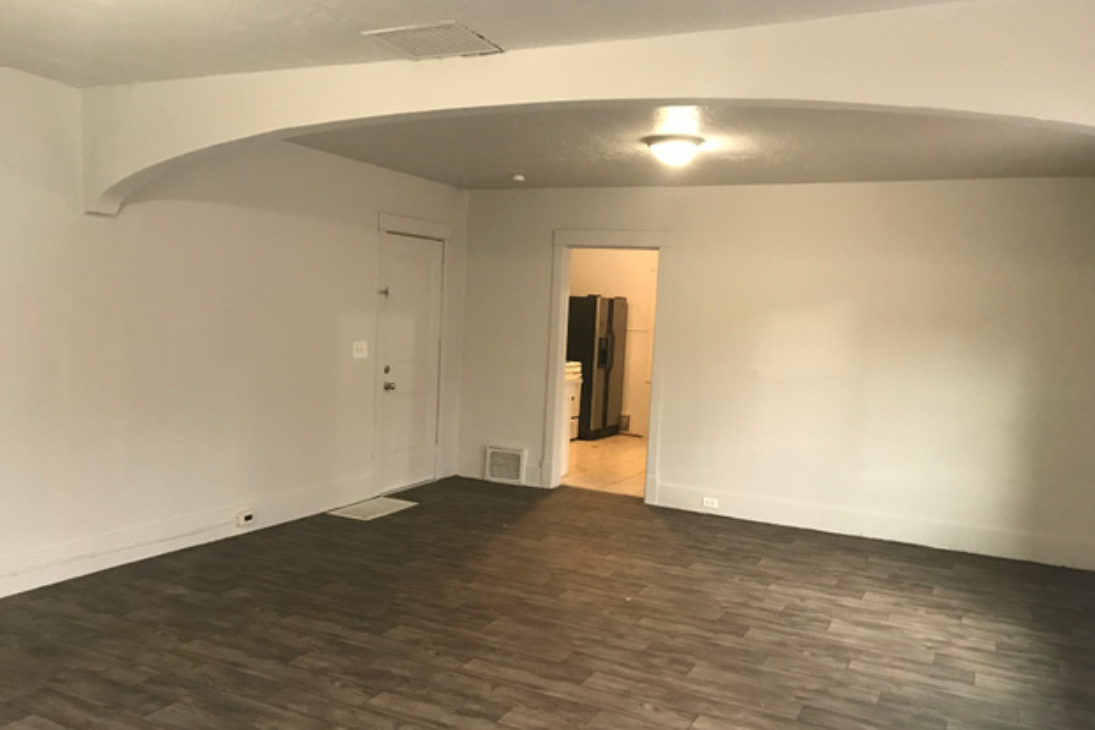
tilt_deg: -5.3
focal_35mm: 30
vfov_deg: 43.5
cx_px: 534
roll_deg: -2.4
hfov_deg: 61.9
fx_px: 912
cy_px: 409
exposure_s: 1/15
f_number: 1.8
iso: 80
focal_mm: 3.99
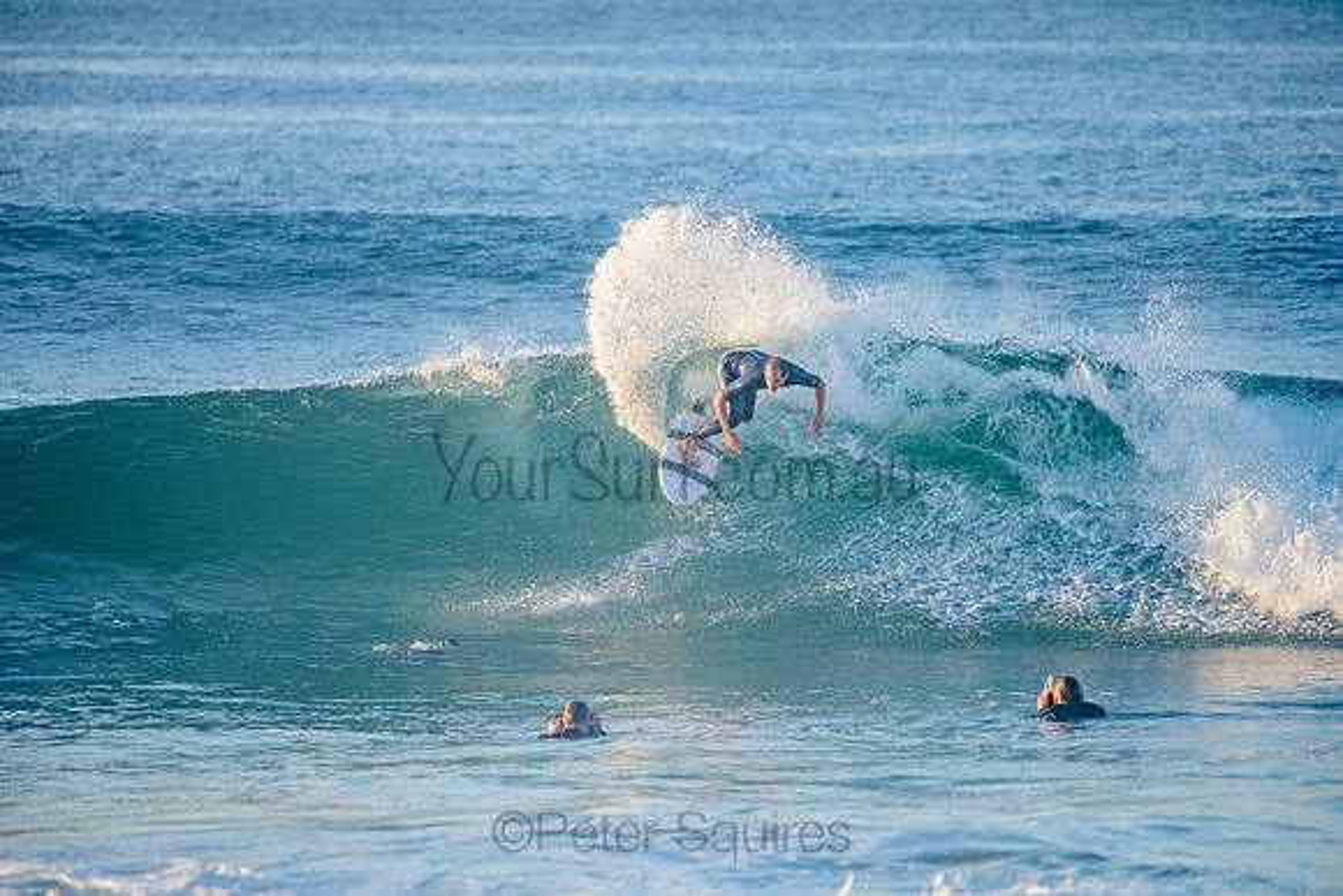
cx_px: 672
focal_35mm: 500
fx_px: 18656
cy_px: 448
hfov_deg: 4.1
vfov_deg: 2.8
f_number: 5.6
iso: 500
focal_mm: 500
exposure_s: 1/1250
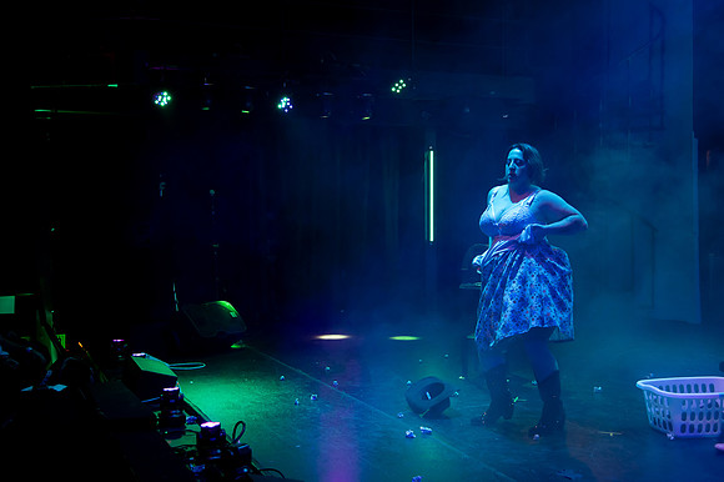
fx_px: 889
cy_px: 212
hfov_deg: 44.3
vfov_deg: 30.3
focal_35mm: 44
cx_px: 363
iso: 3200
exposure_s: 1/160
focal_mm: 38
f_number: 4
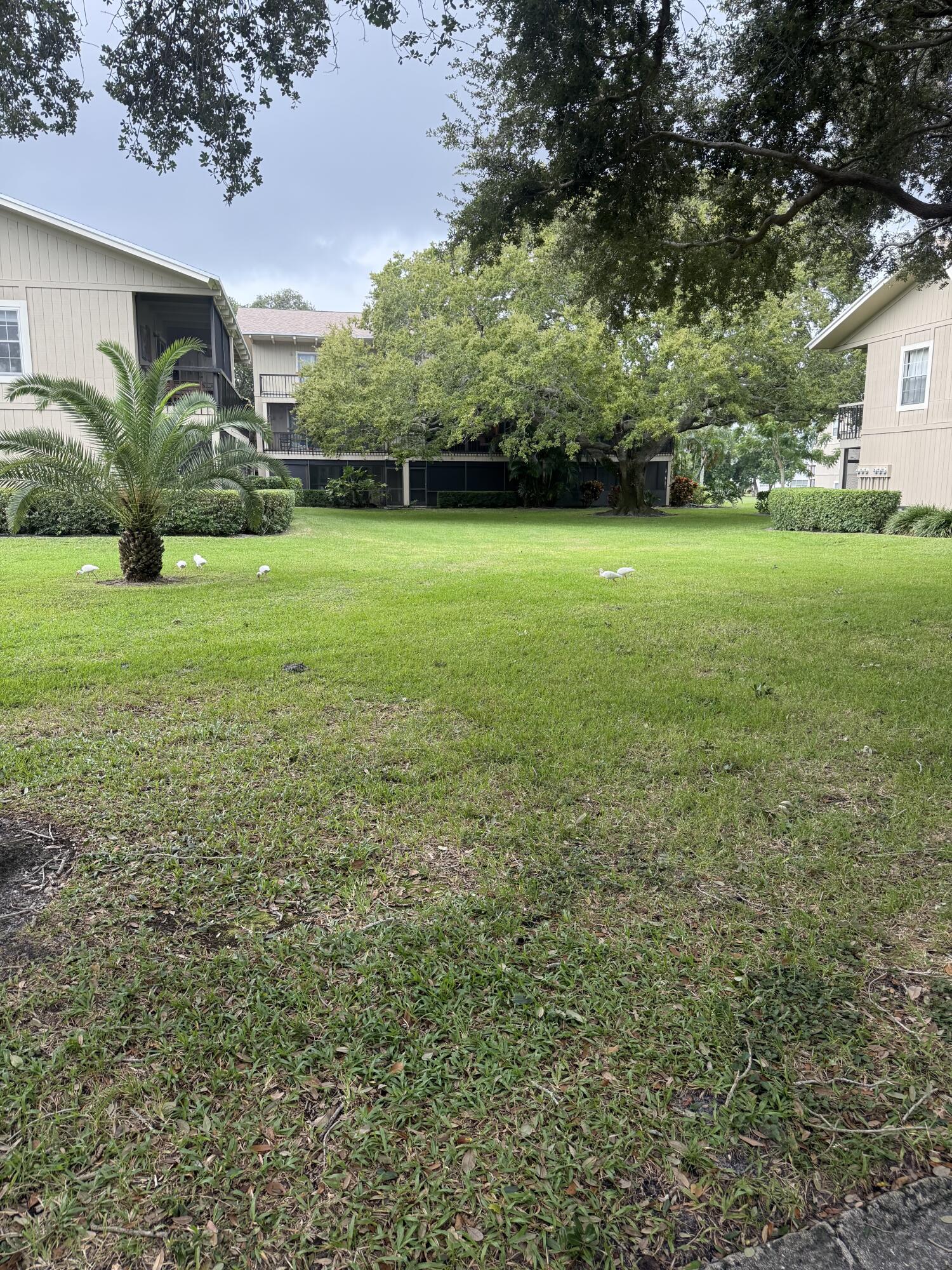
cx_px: 476
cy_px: 635
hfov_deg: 56.8
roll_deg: -0.6
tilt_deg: -9.6
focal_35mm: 24
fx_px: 880
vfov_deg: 71.6
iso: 100
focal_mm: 6.76
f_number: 1.78
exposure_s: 1/920
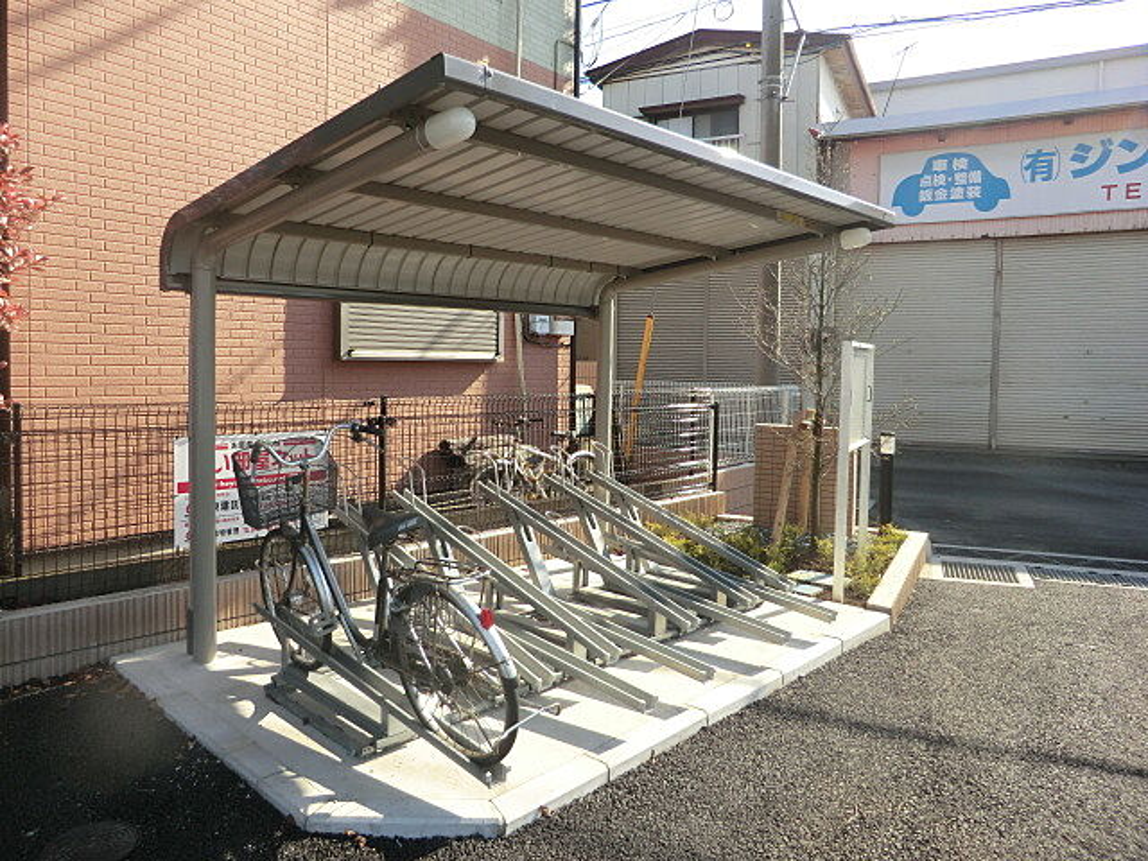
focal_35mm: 24
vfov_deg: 56.8
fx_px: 796
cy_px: 430
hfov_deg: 71.6
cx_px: 574
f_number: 3.2
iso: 80
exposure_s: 1/400
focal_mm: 4.3
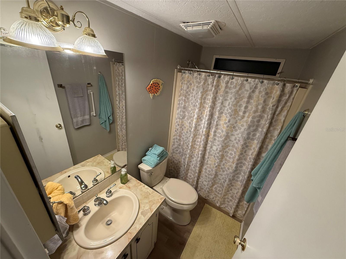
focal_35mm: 14
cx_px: 173
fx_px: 140
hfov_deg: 102.1
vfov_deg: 85.7
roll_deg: -6.3
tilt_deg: -23.4
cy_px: 130
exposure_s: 1/120
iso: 320
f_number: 2.2
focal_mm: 2.22
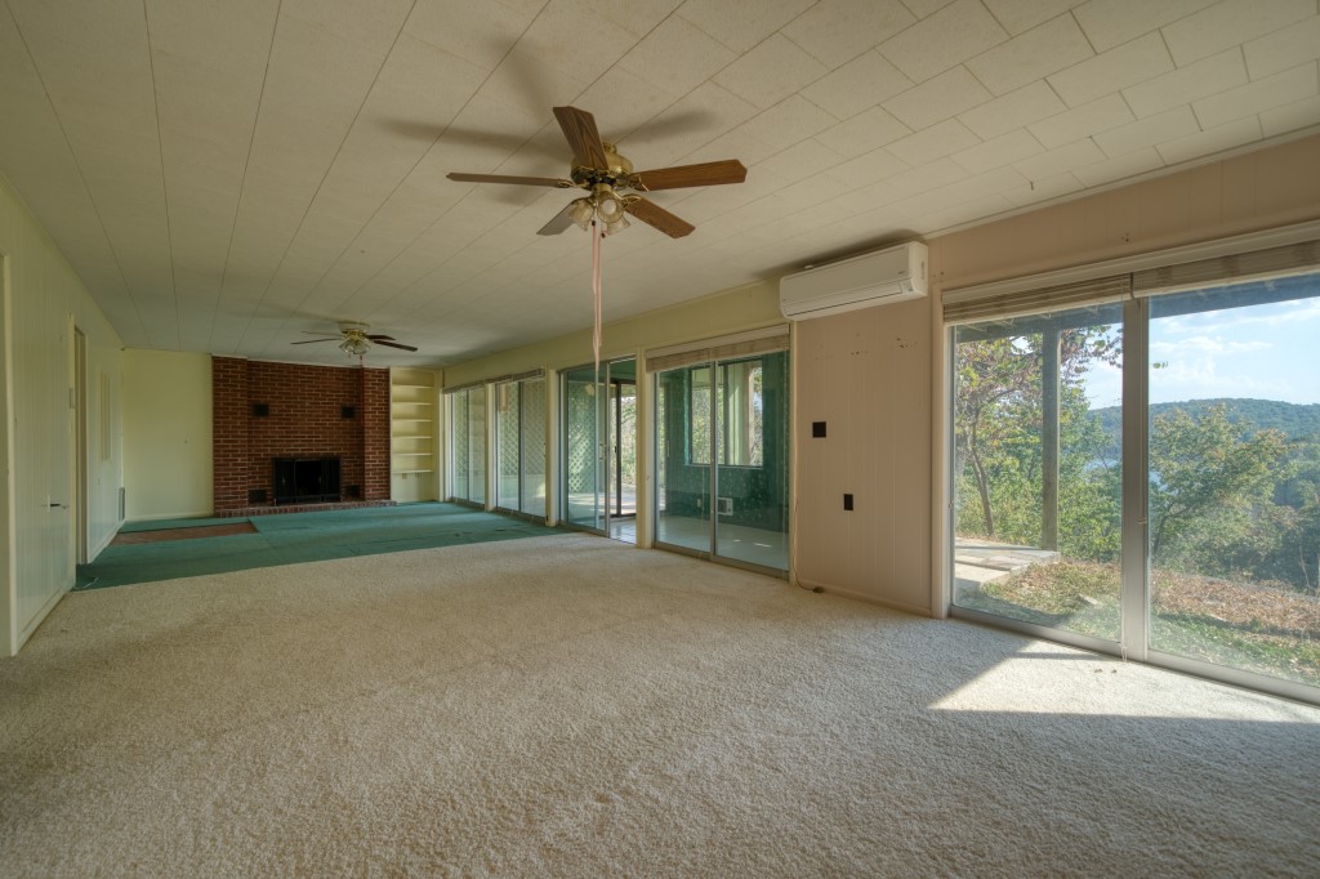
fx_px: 550
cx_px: 660
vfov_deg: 77.3
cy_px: 440
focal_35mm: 15
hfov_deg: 100.4
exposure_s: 1/200
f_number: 7.1
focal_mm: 15
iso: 100
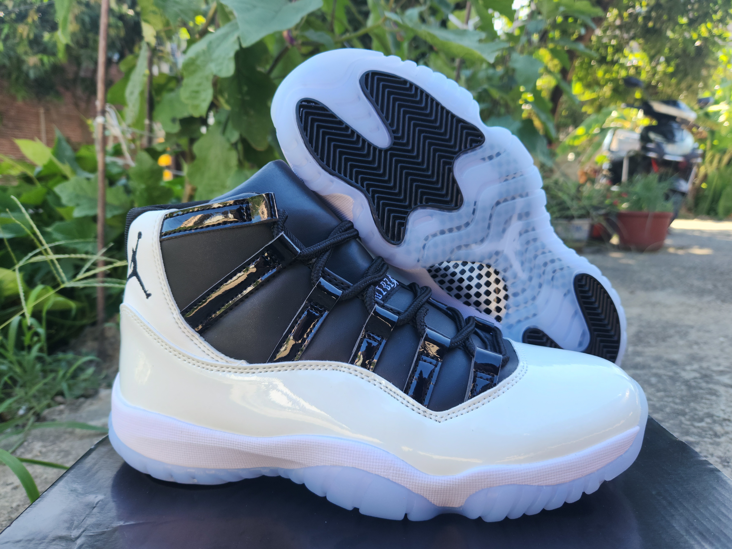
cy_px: 274
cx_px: 366
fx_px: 486
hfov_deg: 73.9
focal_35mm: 23
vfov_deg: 58.9
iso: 20
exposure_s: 1/137
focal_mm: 5.4
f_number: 1.8
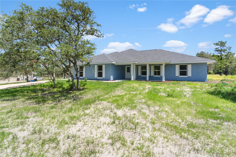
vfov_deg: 73.7
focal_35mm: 16
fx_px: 105
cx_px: 118
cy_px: 78
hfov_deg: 96.7
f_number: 20
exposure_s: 1/200
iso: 1600
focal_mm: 16
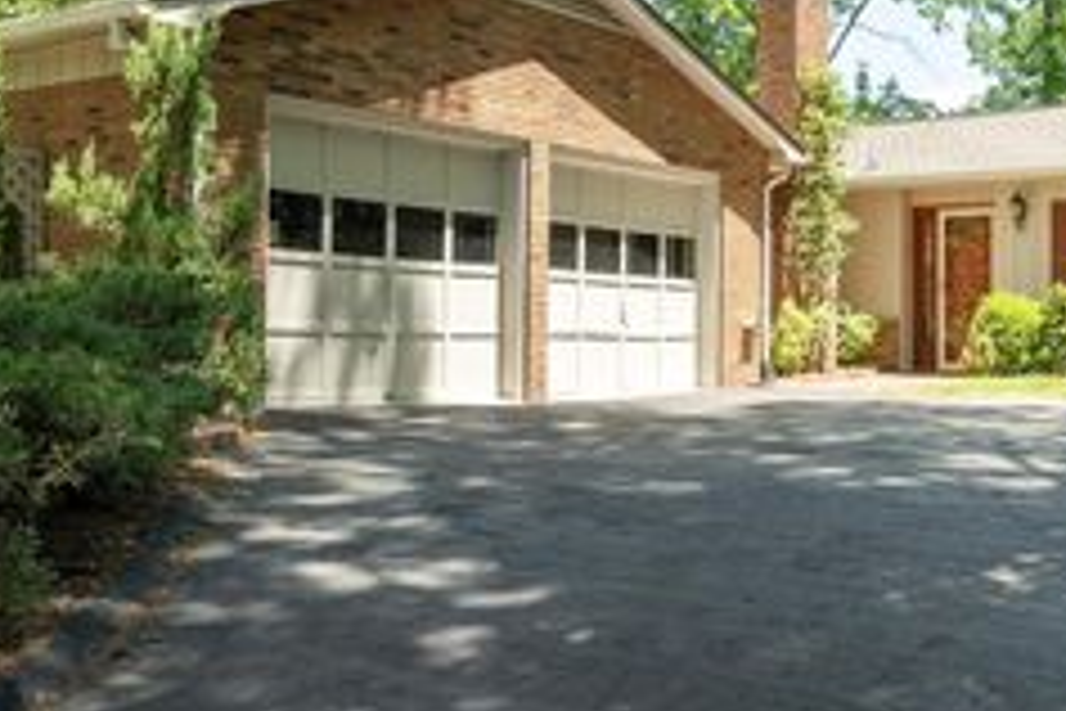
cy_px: 128
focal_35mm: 39
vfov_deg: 33.1
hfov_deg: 48.3
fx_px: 1156
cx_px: 747
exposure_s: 1/400
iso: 250
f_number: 7.1
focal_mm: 18.5
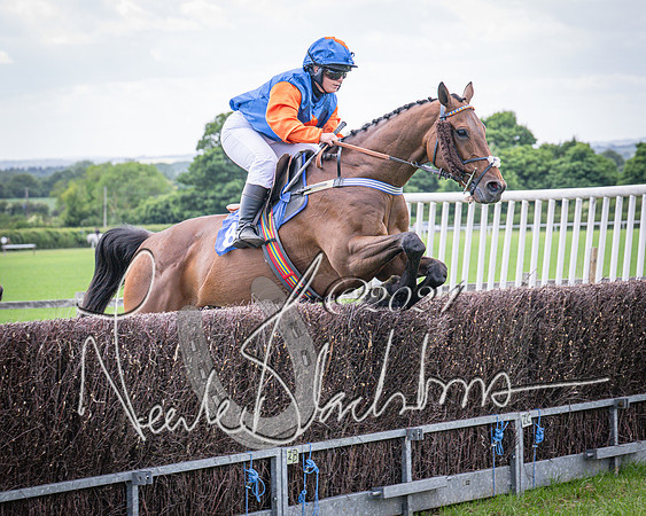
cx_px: 313
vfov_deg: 12.7
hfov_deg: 15.9
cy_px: 279
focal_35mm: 121
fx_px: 2319
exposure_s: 1/1250
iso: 400
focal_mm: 70
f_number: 4
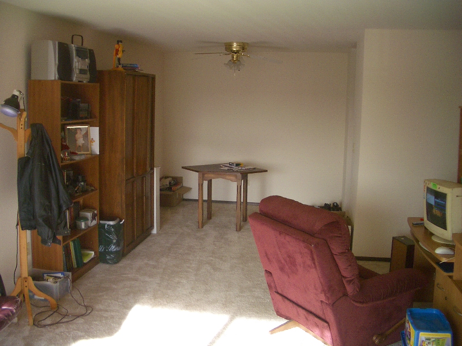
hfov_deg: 52.6
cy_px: 173
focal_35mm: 35
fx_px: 467
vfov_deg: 40.7
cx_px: 231
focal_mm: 5.8
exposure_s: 1/125
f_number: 2.6
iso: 100
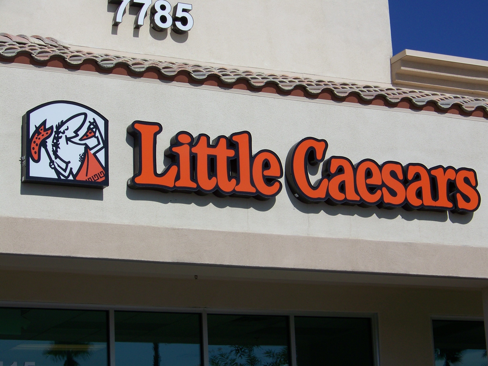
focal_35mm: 96
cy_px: 183
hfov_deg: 20.4
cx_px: 244
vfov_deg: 15.4
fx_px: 1353
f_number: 4.5
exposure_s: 1/1250
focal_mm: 16.2
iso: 64
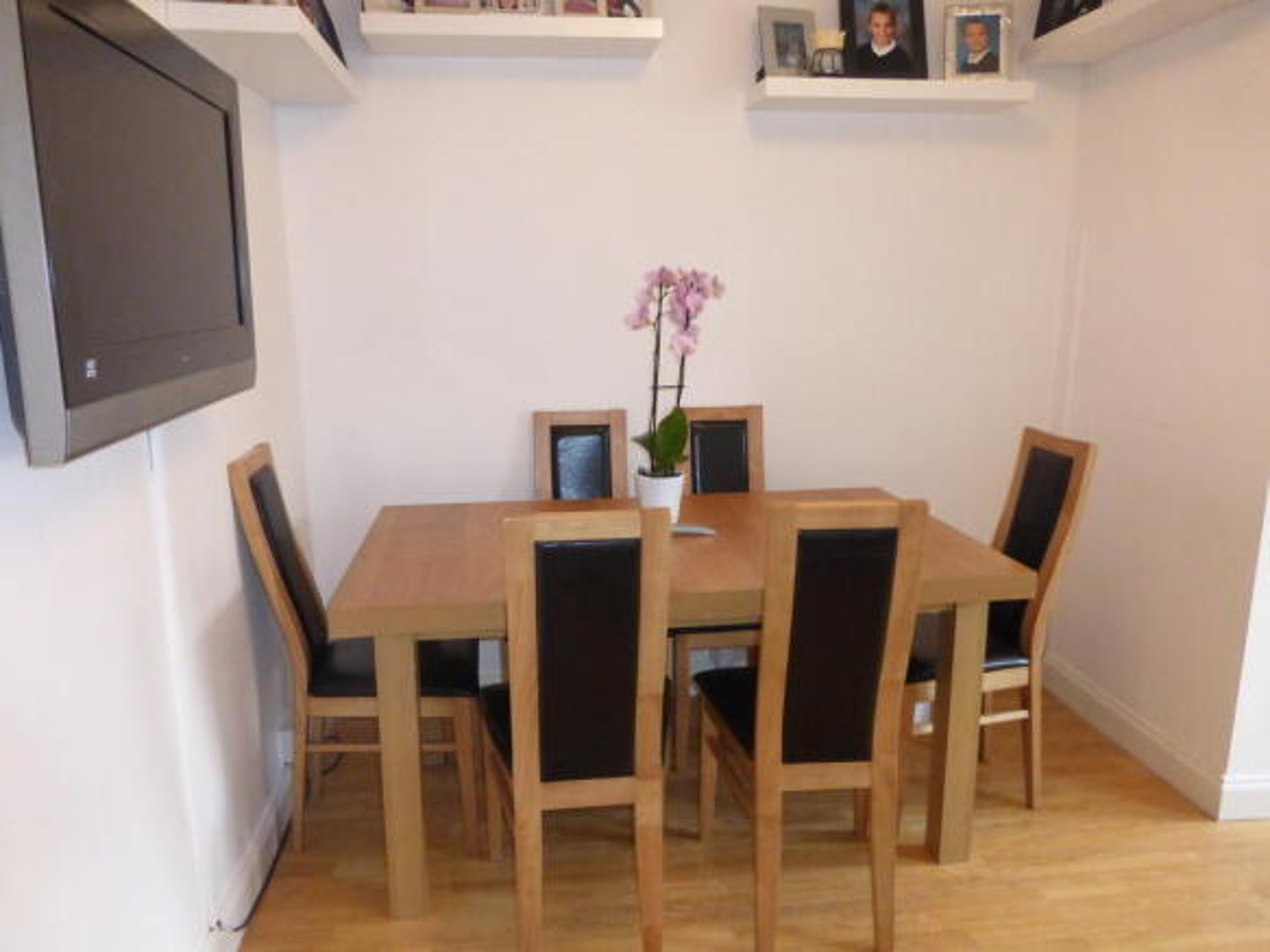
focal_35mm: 25
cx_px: 635
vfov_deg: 54.9
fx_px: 917
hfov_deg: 69.4
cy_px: 476
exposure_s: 1/60
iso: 800
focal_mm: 4.3
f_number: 3.3
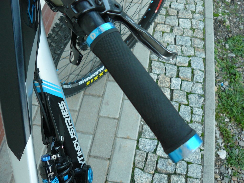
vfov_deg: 39.7
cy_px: 92
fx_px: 254
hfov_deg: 51.4
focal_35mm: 36
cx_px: 122
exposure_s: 1/30
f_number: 2.8
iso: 200
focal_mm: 6
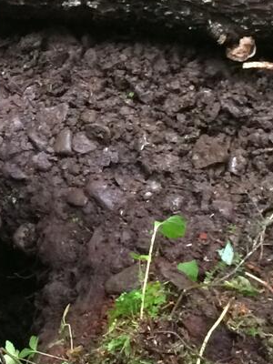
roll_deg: +1.6
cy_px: -44
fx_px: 1356
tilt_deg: -36.5
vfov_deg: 14.9
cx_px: -147
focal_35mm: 129
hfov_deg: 11.0
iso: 250
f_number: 2.2
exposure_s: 1/24
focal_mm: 4.15
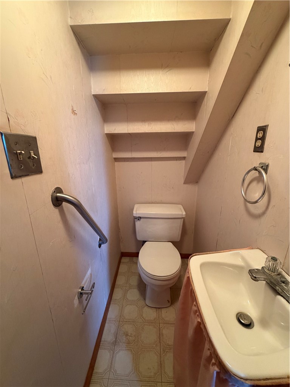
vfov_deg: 102.1
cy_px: 194
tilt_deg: -15.6
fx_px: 156
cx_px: 145
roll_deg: +1.0
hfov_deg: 85.7
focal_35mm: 14
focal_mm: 2.22
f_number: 2.2
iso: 400
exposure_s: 1/60
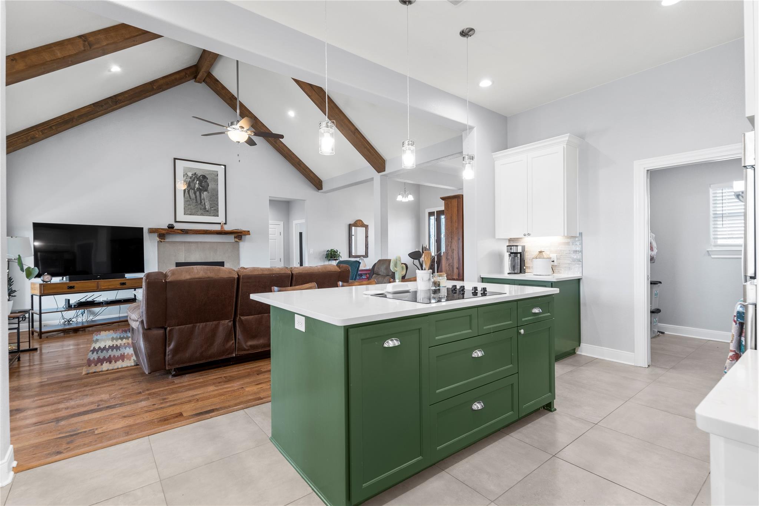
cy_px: 253
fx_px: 337
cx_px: 380
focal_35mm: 16
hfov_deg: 96.7
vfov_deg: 73.7
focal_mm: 16
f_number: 8
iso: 250
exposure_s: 1/4
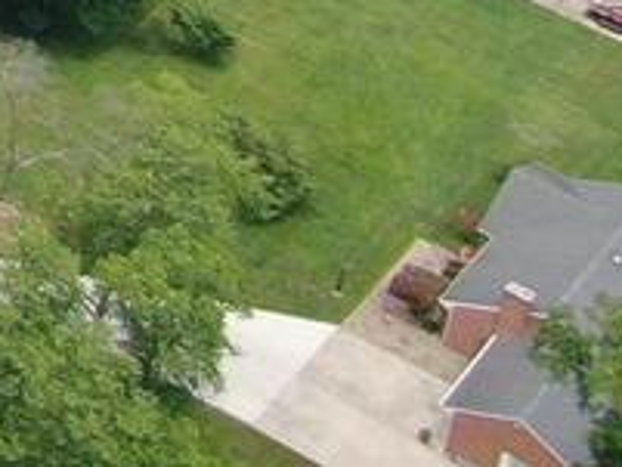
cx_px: -1566
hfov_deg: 8.4
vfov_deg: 7.3
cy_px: -1126
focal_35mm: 172
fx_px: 3092
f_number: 2.8
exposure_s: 1/1000
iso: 100
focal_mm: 4.39
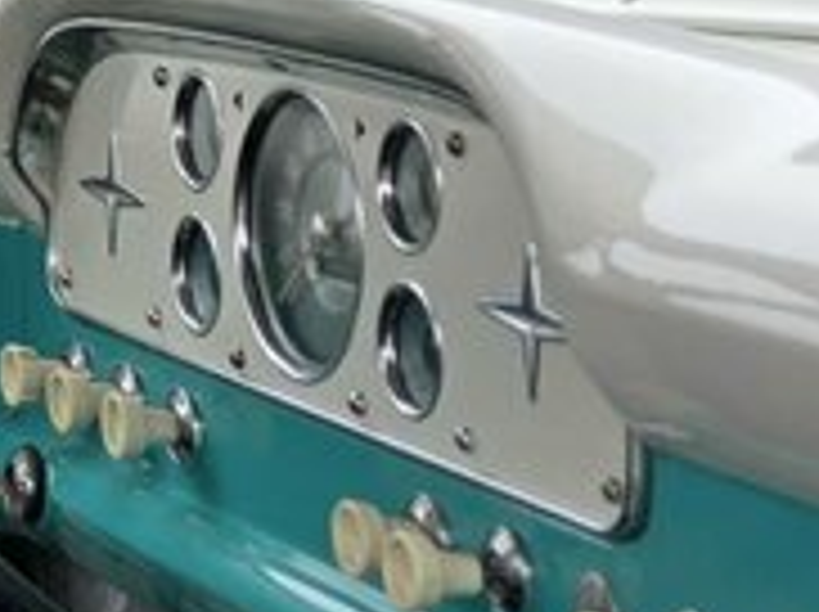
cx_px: -1080
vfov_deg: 9.1
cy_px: -684
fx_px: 3592
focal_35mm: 152
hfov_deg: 11.1
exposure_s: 1/359
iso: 32
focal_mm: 6.3
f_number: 1.7
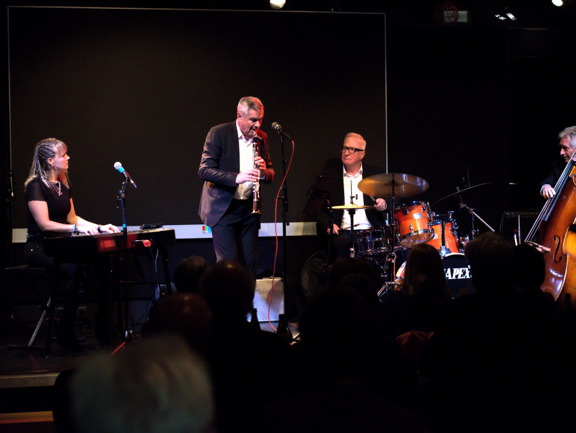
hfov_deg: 25.6
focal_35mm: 76
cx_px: 321
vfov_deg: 19.4
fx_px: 1265
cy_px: 216
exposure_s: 1/100
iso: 12800
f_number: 5.6
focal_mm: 70
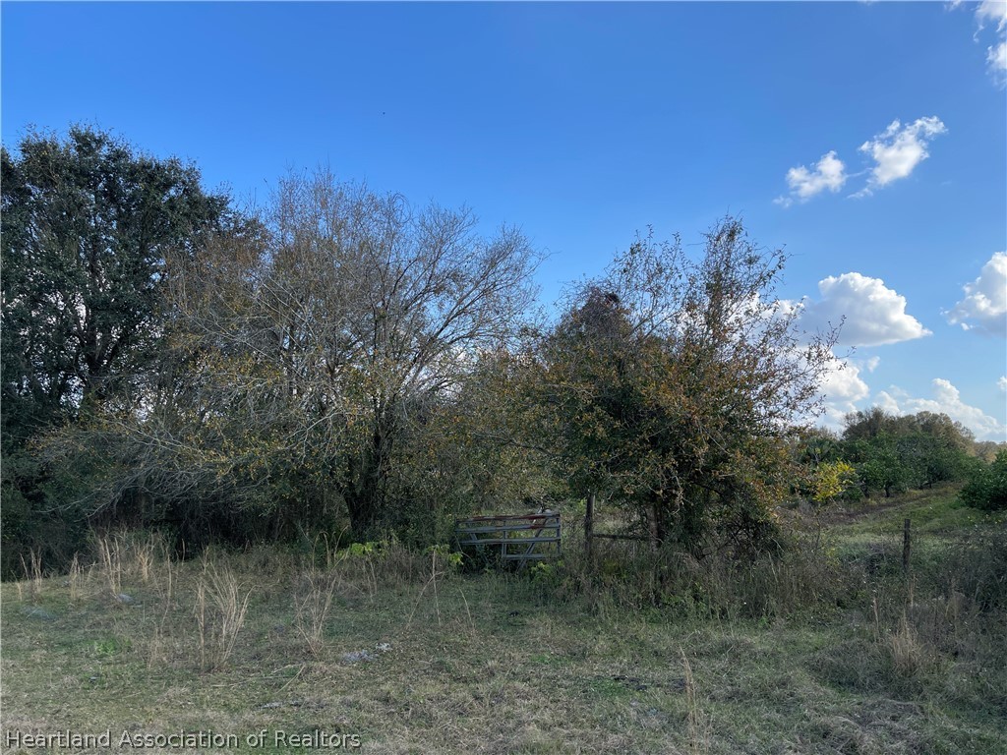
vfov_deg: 53.1
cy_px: 378
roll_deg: +1.3
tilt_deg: +7.2
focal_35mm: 26
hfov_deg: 67.3
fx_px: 756
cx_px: 504
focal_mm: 5.1
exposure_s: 1/1852
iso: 32
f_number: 1.6
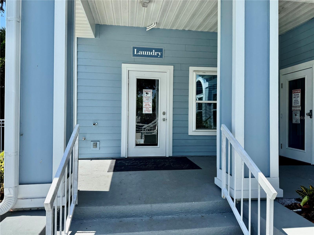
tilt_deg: -3.0
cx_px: 157
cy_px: 118
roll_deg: -0.3
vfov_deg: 56.8
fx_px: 218
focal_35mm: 24
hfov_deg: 71.6
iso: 80
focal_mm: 6.76
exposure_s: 1/2105
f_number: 1.78
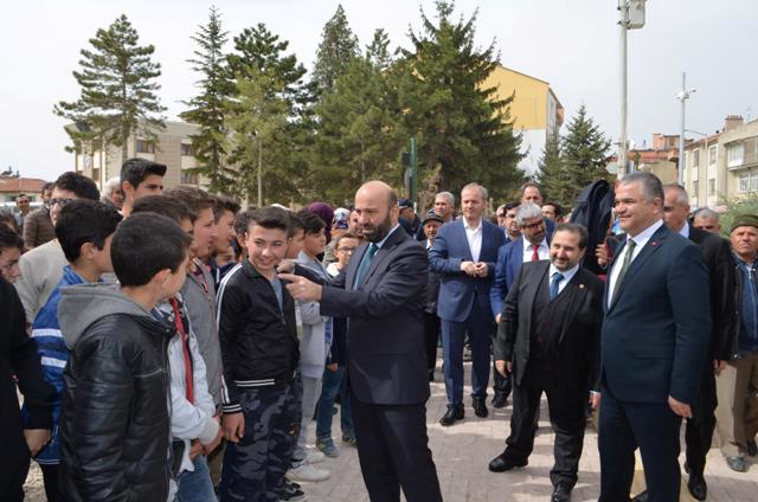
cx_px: 379
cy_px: 251
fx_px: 630
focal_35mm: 30
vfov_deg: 43.4
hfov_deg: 62.0
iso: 100
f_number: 6.7
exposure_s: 1/200
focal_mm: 20
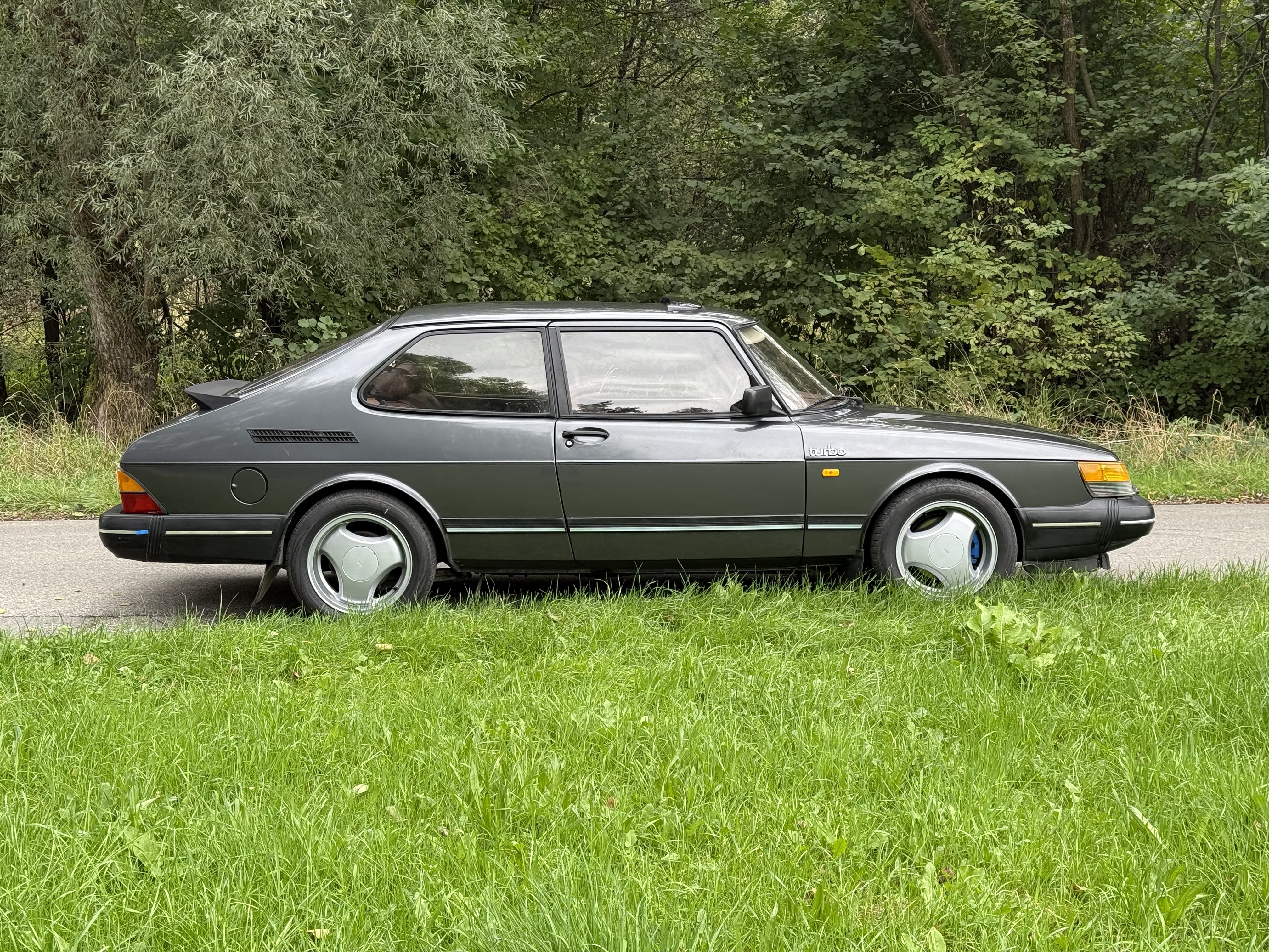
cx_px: 634
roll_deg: -1.2
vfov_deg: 30.3
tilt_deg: -6.7
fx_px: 1760
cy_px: 476
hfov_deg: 39.7
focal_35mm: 48
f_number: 1.78
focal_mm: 6.76
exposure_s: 1/331
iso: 80
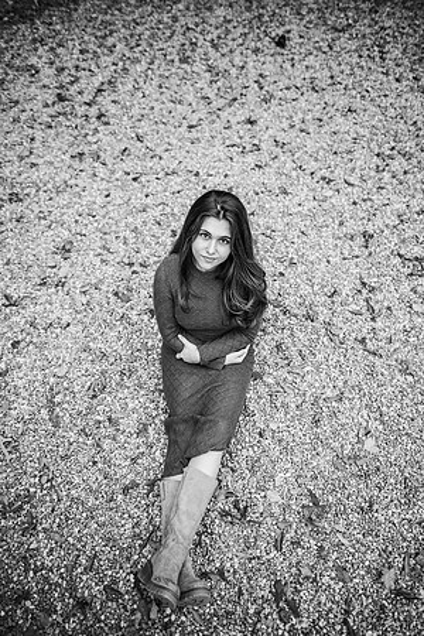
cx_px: 212
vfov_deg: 73.7
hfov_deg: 53.1
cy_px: 318
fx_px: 424
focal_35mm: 24
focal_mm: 24
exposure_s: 1/500
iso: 100
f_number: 2.2
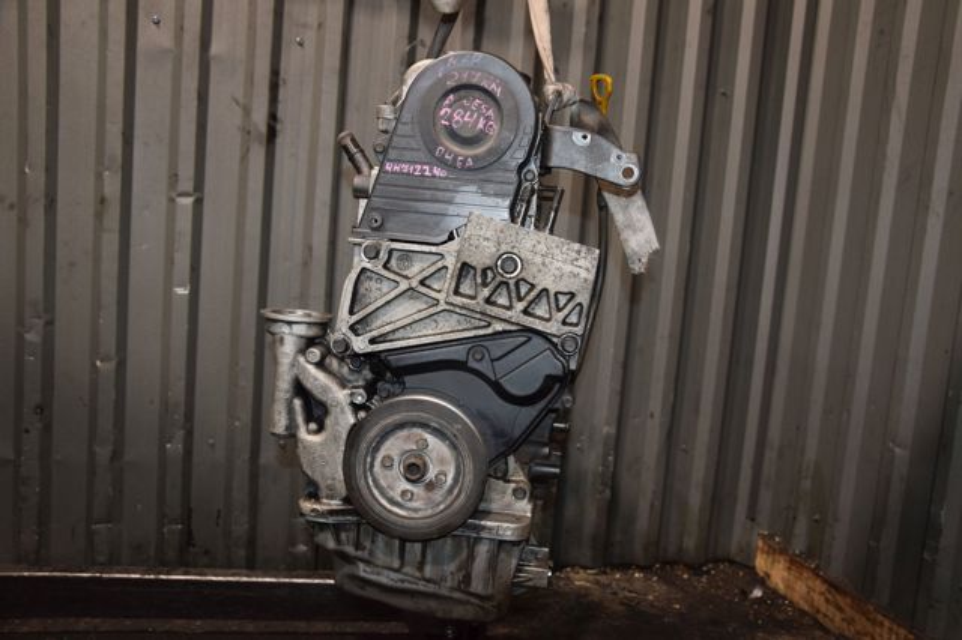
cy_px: 320
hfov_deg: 57.2
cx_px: 481
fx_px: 881
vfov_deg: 39.9
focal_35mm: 33
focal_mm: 22
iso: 800
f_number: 5
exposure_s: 1/60
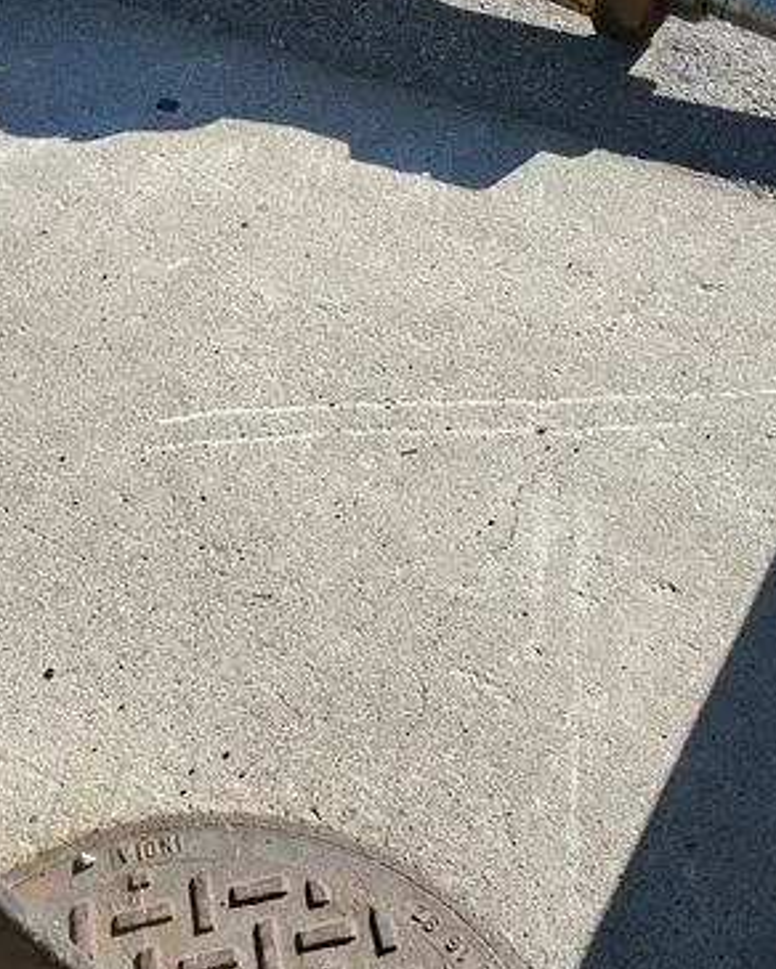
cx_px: 444
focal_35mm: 51
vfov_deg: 34.2
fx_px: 1464
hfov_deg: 29.6
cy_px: 60
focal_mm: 4.3
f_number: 2.4
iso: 50
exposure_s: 1/1053
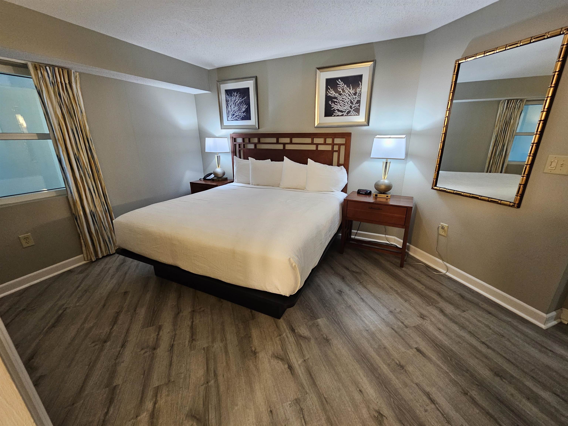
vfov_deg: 89.9
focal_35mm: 13
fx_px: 213
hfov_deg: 106.2
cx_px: 284
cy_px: 213
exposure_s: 1/30
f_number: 2.2
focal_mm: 2.2
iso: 320
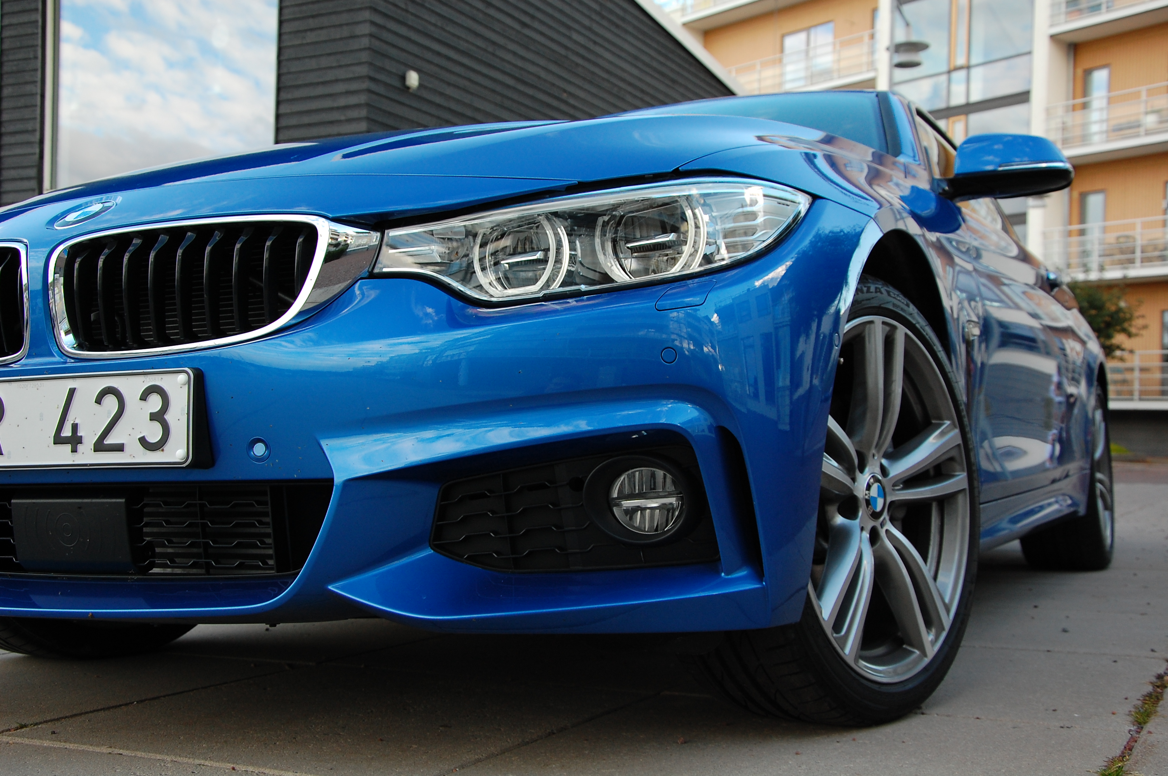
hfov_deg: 49.6
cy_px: 388
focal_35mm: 39
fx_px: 1264
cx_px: 584
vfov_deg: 34.1
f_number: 6.3
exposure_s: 1/160
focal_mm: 26
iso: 400
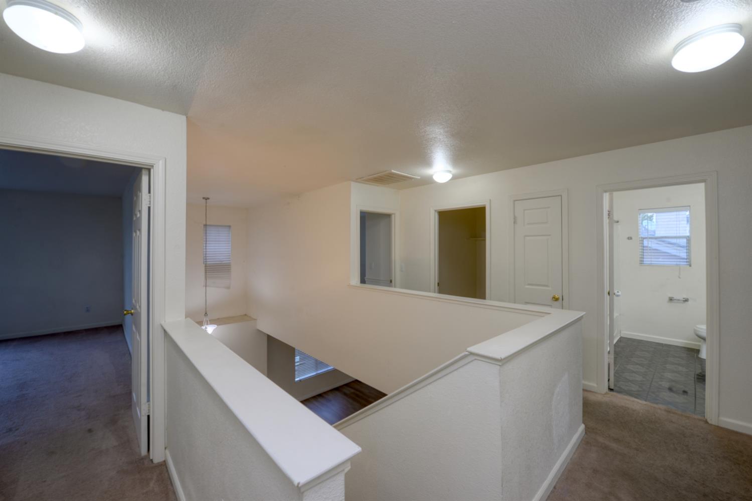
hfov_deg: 104.3
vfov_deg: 81.2
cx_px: 376
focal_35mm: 14
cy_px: 250
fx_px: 292
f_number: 10
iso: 400
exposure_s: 1/6
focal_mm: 14
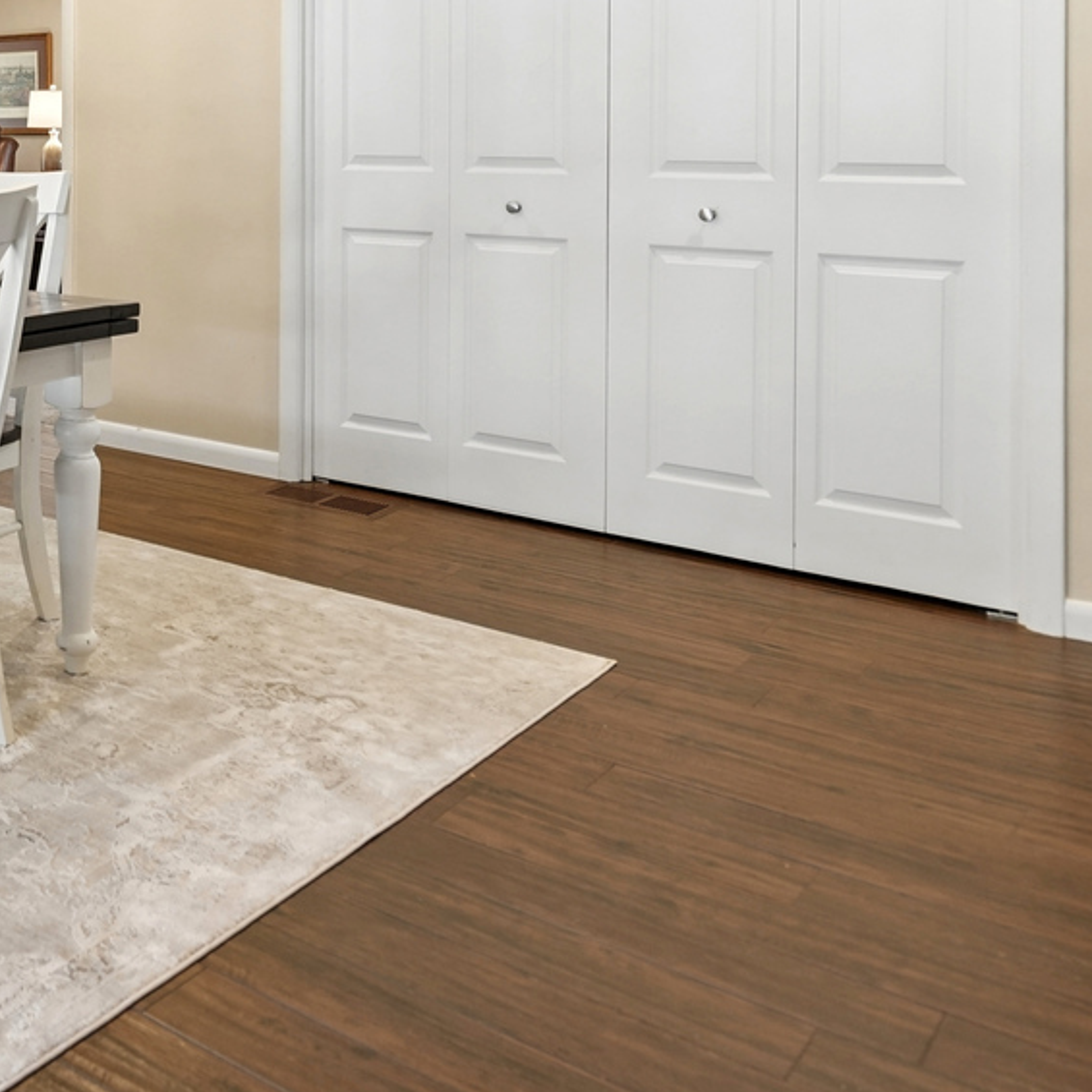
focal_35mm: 39
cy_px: 145
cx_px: -108
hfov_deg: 36.3
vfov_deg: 40.2
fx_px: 1392
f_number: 5
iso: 400
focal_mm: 16
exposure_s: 1/40
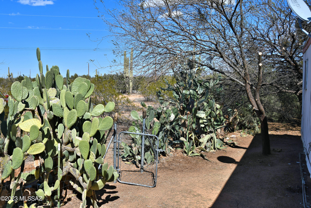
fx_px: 311
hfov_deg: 53.1
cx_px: 156
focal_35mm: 36
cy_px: 104
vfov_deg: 36.9
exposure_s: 1/320
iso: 100
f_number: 9
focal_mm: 24
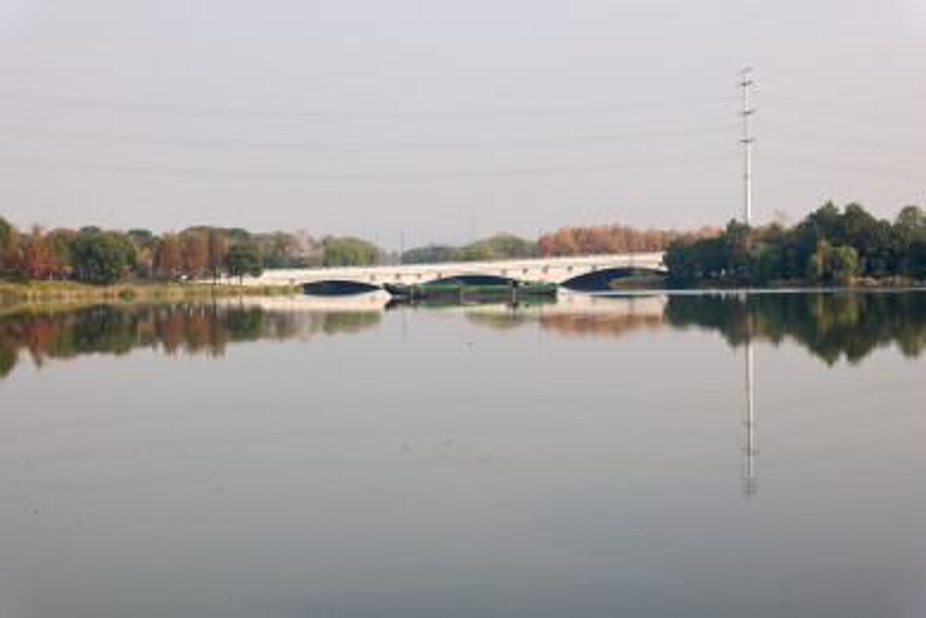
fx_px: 1620
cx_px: 463
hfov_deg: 31.9
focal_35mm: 63
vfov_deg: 21.6
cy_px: 309
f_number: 8
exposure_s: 1/800
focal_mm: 63
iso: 400
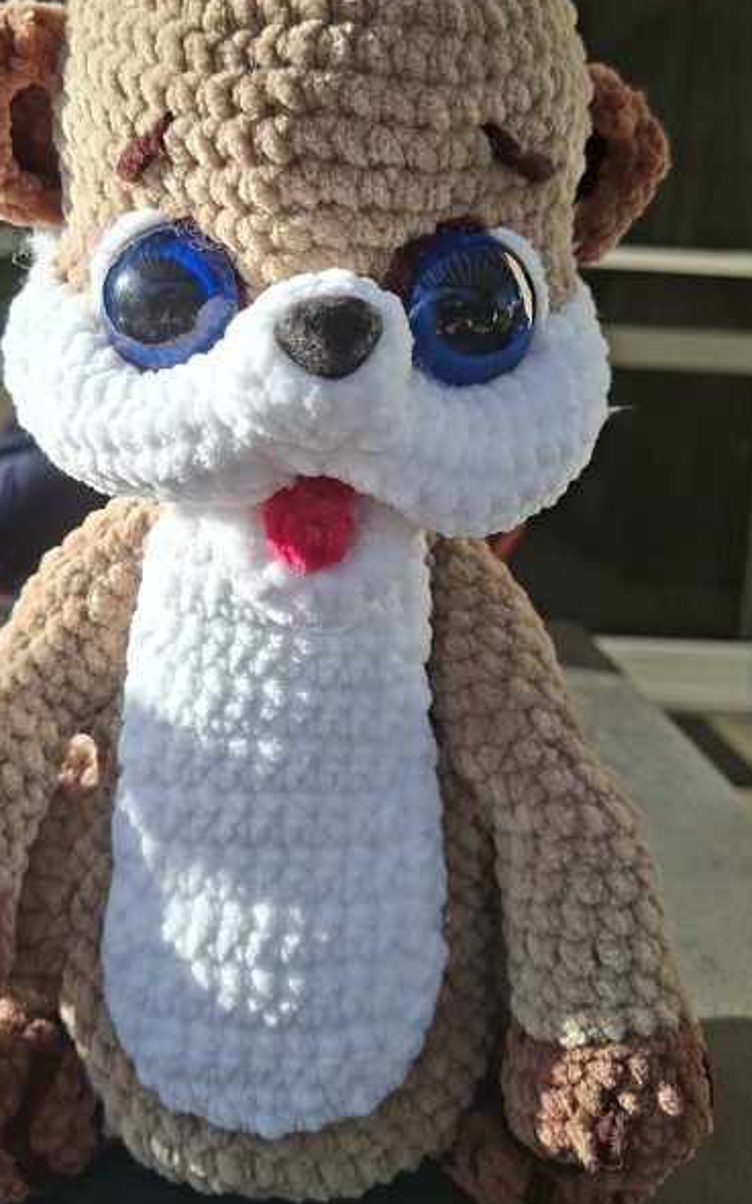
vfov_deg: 57.2
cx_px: 330
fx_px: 1083
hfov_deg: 38.2
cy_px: 432
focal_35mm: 33
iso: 50
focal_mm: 5.54
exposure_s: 1/1227
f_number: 1.8
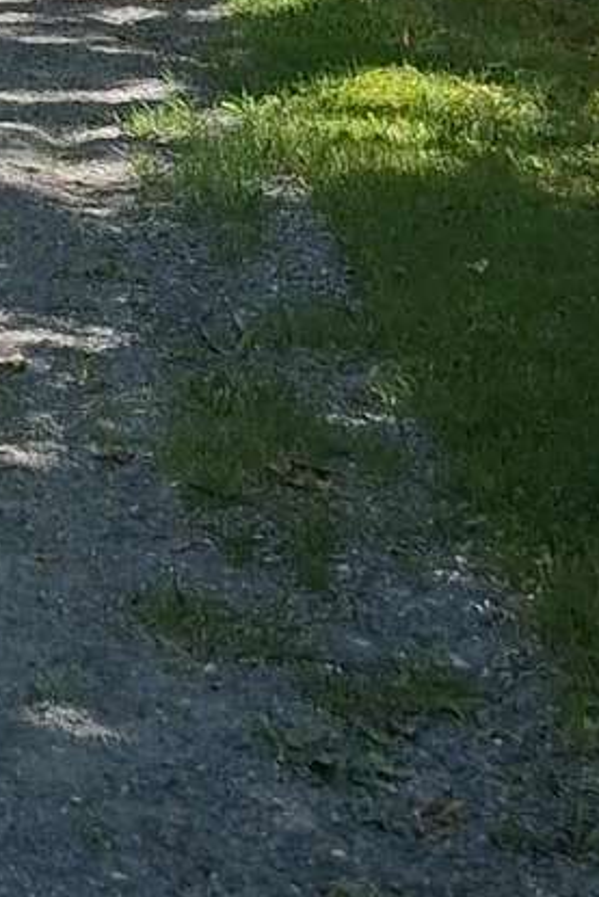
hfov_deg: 8.8
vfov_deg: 12.5
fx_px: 3740
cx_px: -484
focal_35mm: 150
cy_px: -724
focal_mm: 3.98
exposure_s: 1/266
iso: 25
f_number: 1.8
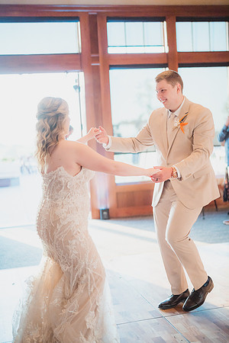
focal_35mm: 50
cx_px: 114
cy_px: 172
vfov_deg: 39.6
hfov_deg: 27.0
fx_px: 477
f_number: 1.4
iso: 1250
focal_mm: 50
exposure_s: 1/3200
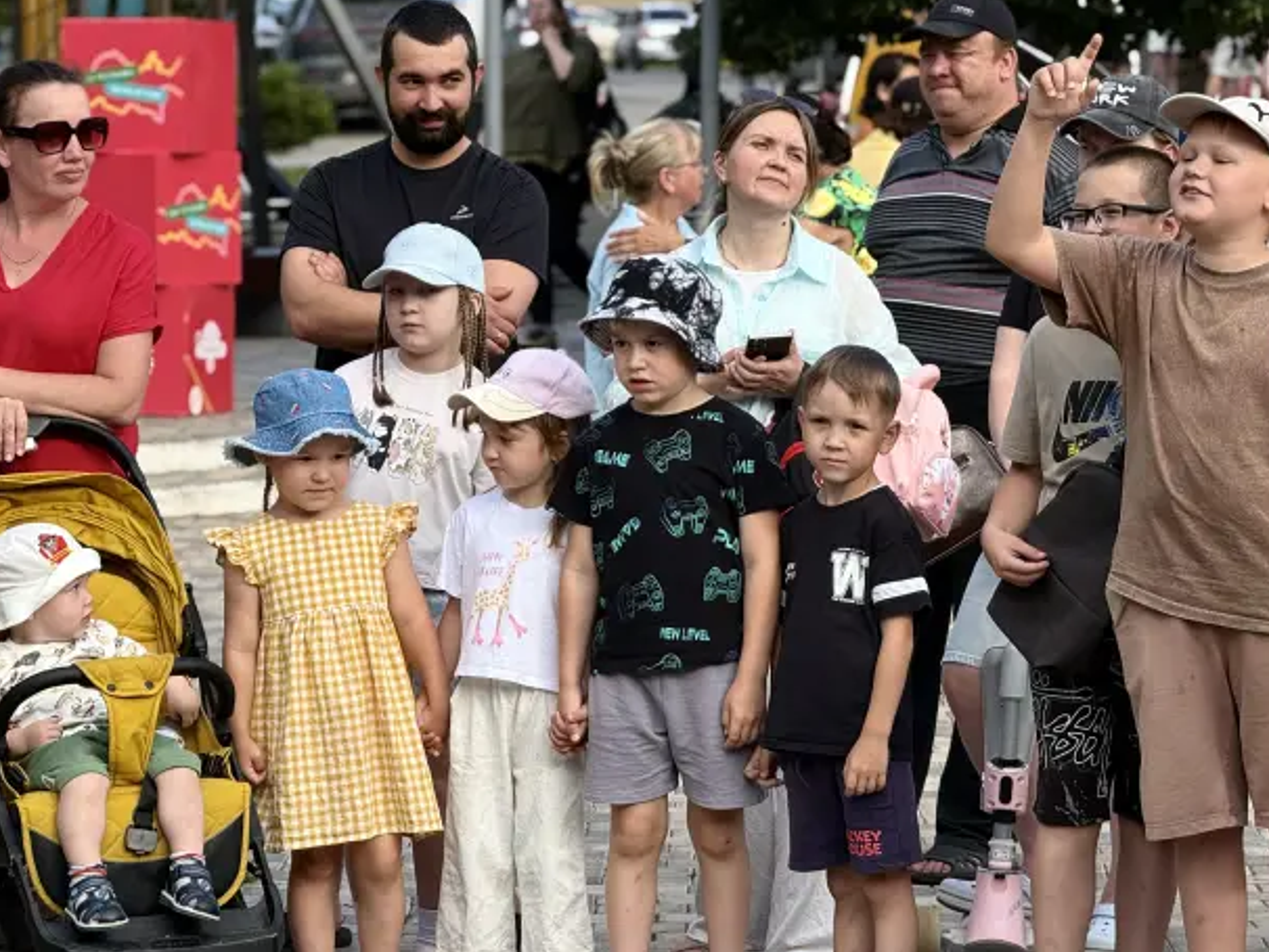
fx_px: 5574
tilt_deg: -2.5
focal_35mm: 152
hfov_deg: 13.0
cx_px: 794
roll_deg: +0.1
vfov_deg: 9.8
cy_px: 410
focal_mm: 15.66
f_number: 2.8
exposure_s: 1/461
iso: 64
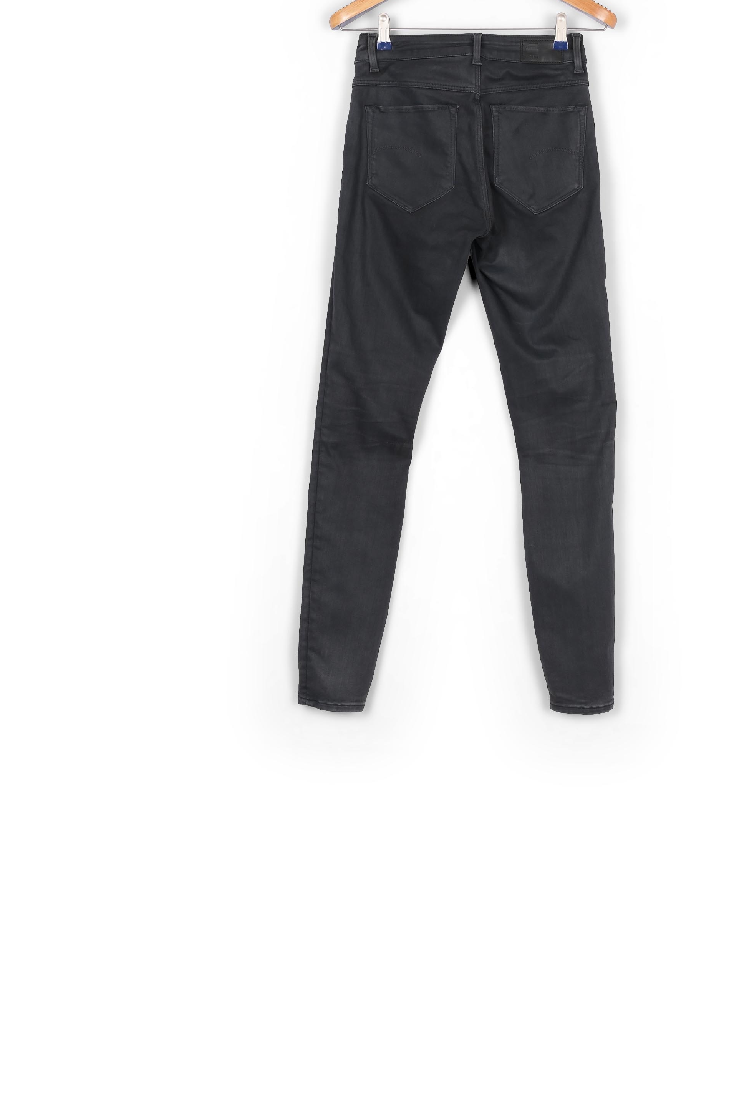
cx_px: 472
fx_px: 1621
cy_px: 415
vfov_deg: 37.3
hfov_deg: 25.4
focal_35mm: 53
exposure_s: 1/125
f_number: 11
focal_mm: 38
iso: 100
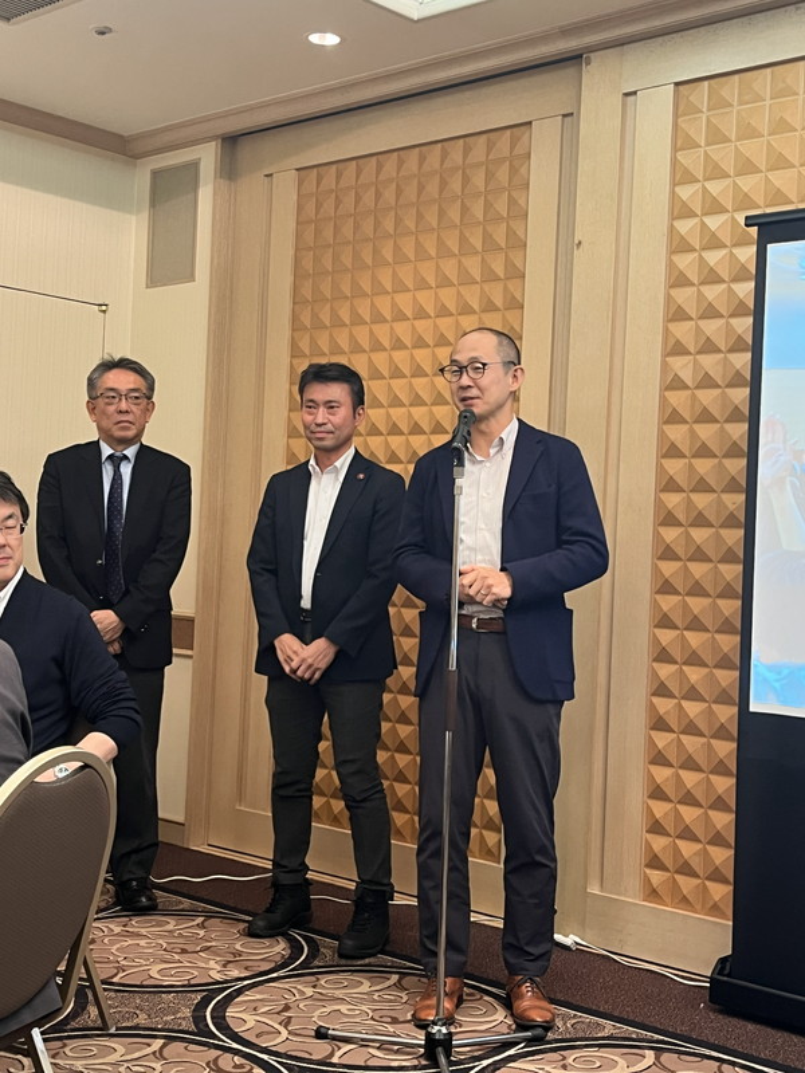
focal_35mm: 46
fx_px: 1426
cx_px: 402
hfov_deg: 31.5
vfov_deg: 41.2
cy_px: 536
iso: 160
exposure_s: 1/50
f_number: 1.6
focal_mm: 5.1
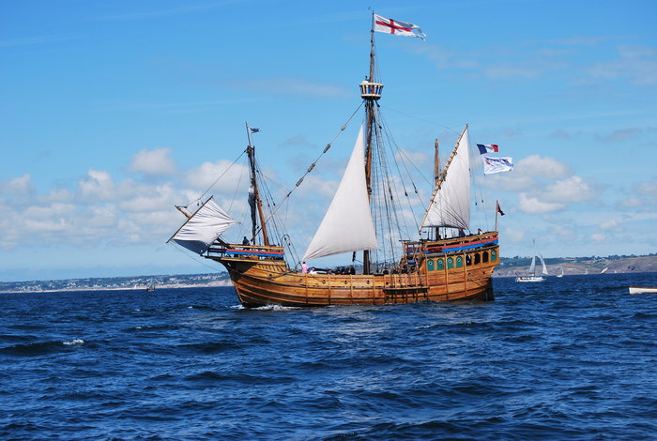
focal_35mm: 82
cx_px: 328
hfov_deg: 24.6
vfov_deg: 16.6
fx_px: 1509
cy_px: 220
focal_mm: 55
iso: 100
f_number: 9
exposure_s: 1/320
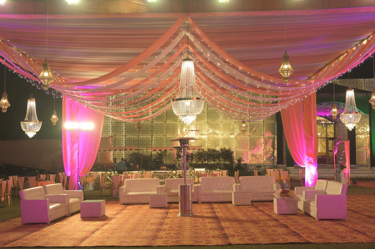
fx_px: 406
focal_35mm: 39
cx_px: 188
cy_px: 124
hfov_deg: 49.6
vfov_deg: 34.2
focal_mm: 39
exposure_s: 1/125
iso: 1250
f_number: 4
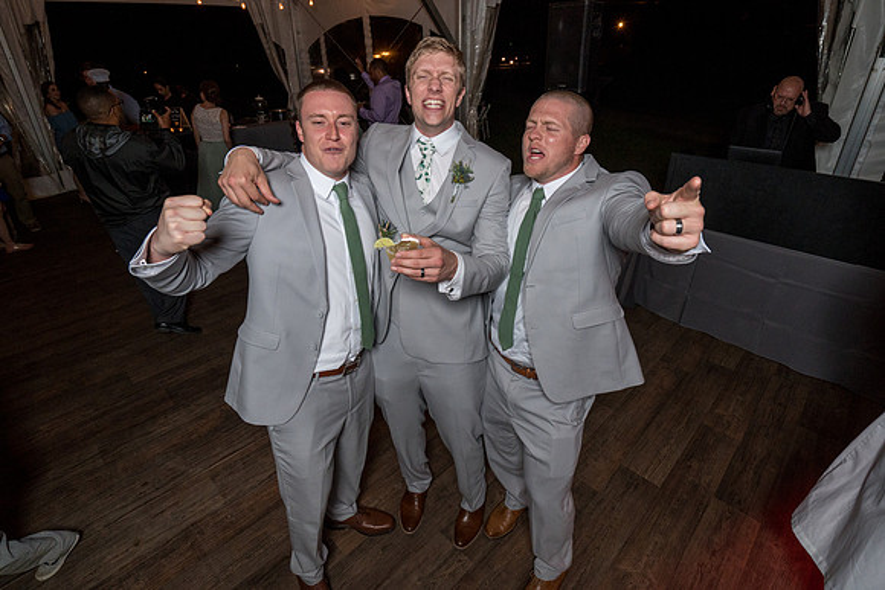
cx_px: 448
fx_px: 435
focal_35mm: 18
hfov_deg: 91.0
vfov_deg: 68.2
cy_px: 267
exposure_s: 1/200
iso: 2000
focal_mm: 16
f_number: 5.6
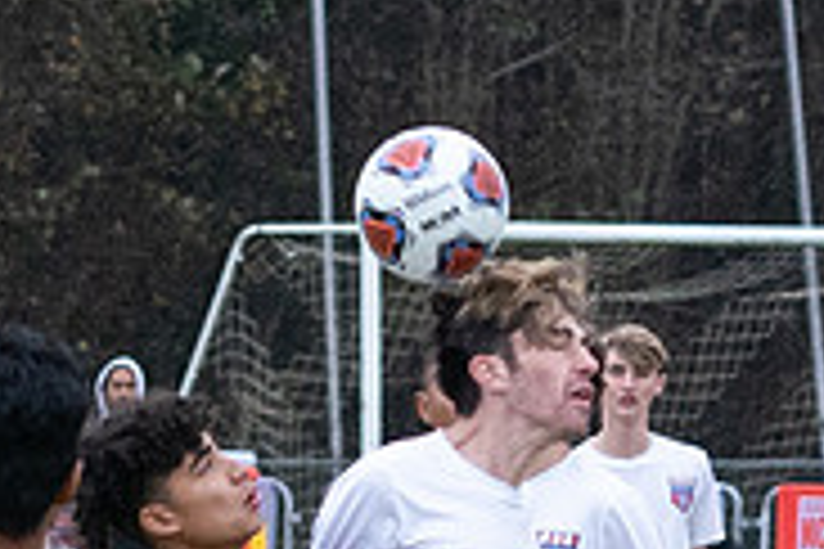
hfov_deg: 2.2
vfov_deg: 1.4
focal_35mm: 950
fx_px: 21743
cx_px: 551
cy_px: 807
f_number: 5.6
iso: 2500
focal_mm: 100
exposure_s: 1/800
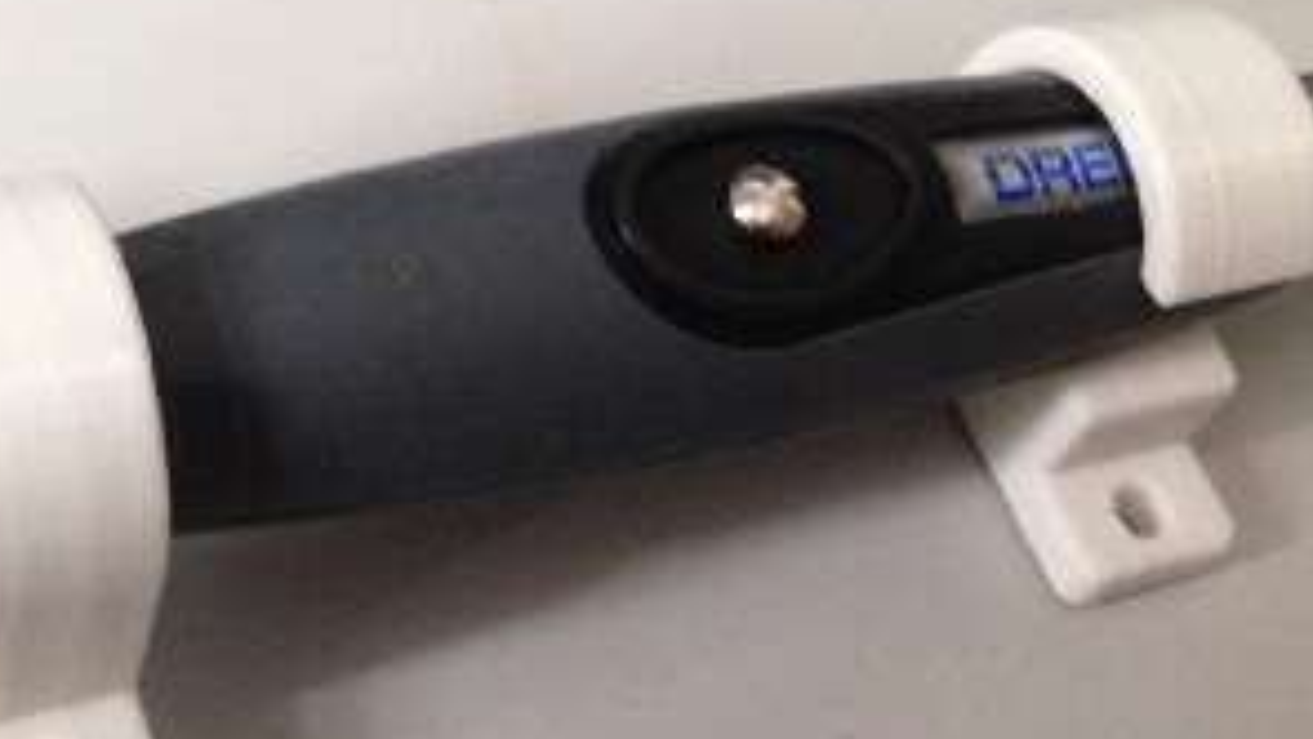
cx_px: 474
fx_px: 2263
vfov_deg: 18.5
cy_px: 396
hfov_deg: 32.2
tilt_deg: -58.1
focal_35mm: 65
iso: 400
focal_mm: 4.12
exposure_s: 1/15
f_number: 2.4
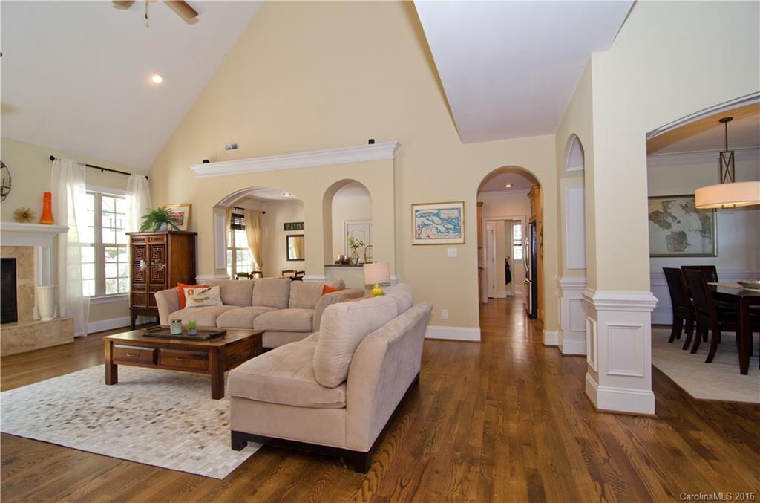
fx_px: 347
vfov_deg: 71.7
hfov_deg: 95.1
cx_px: 380
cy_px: 252
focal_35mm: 16
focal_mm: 11
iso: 1250
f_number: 5.6
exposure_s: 1/50
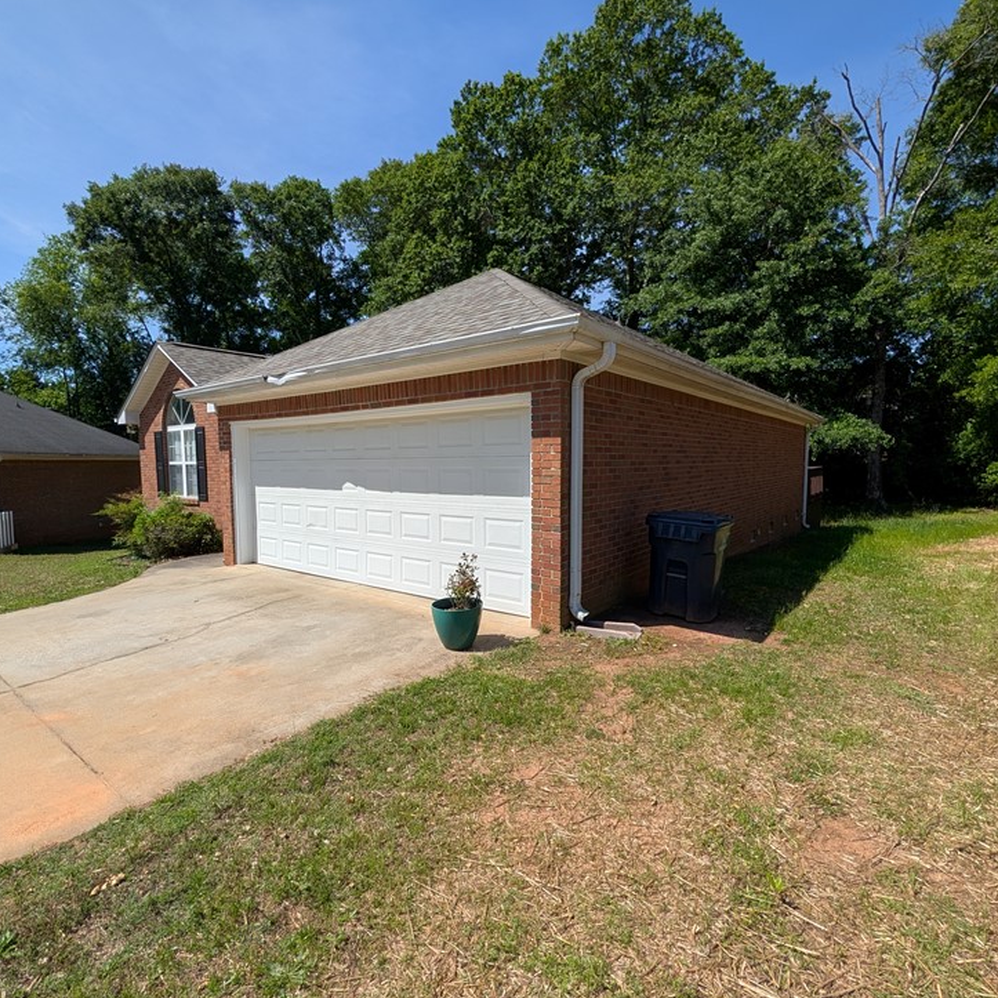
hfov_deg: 91.1
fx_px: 489
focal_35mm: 15
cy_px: 498
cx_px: 499
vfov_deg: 91.1
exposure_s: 1/3663
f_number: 1.7
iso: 52
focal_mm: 2.02
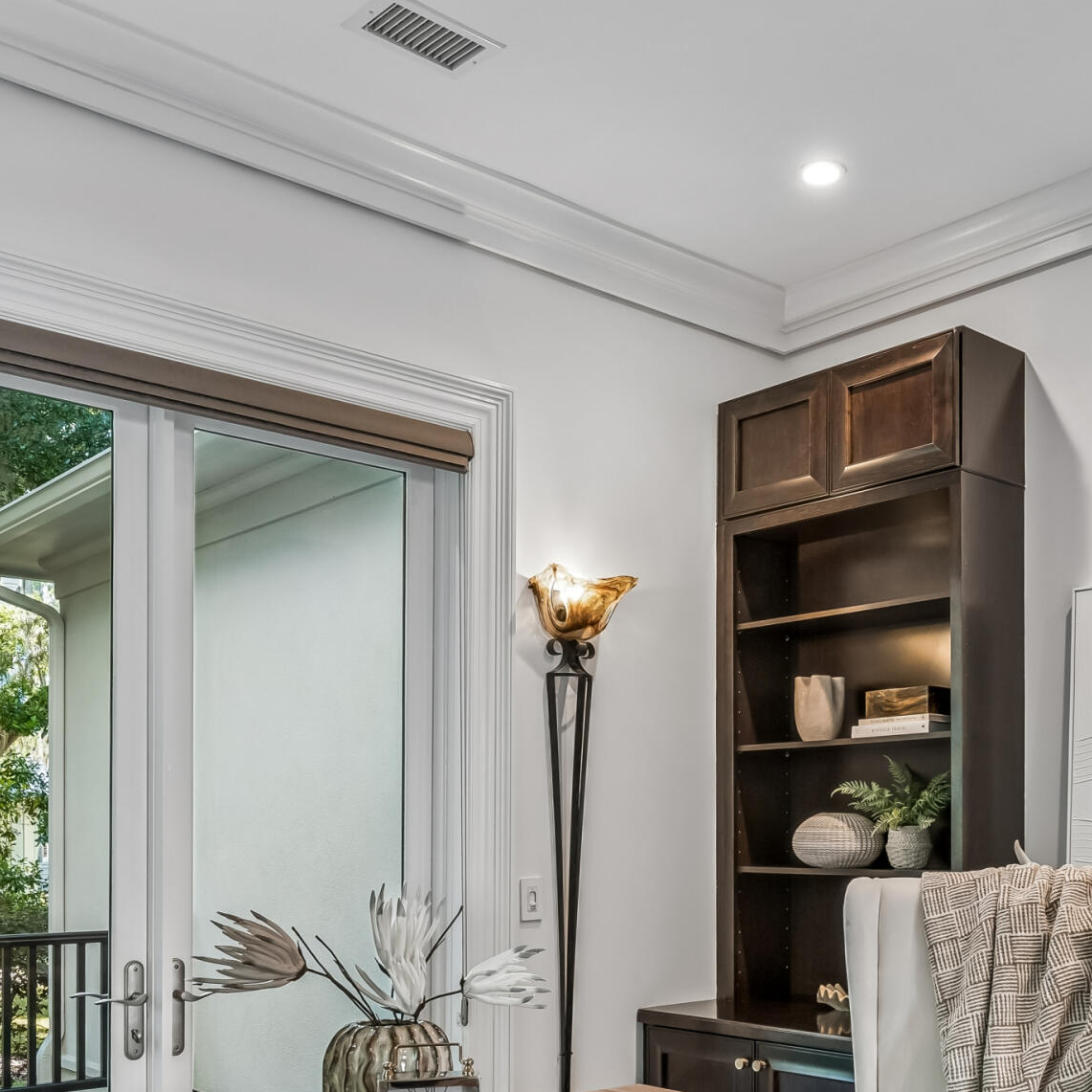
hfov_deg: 43.2
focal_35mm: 38
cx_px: 730
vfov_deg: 41.9
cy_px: 879
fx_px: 1356
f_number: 8
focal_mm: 17
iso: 400
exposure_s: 1/15
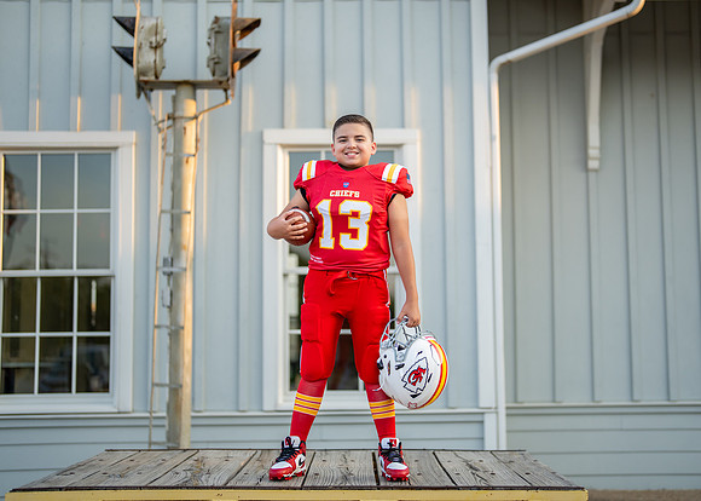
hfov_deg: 34.1
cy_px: 235
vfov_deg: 24.7
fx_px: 1141
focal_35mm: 57
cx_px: 377
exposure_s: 1/2500
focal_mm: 50
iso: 200
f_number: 1.2
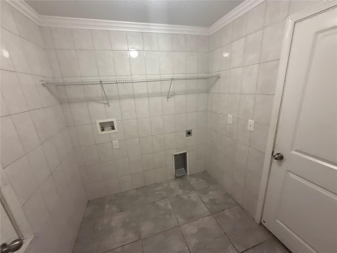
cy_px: 126
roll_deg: +3.1
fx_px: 136
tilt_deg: -14.6
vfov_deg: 85.7
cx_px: 168
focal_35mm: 14
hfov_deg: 102.1
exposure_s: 1/60
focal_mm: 2.22
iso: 500
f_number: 2.2
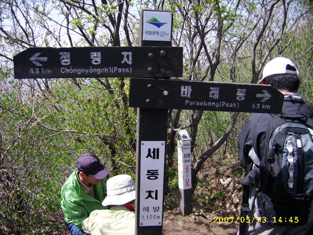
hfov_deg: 52.6
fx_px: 316
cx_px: 156
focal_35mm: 35
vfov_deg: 40.7
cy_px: 118
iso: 50
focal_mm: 5.95
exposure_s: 1/545
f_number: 2.8
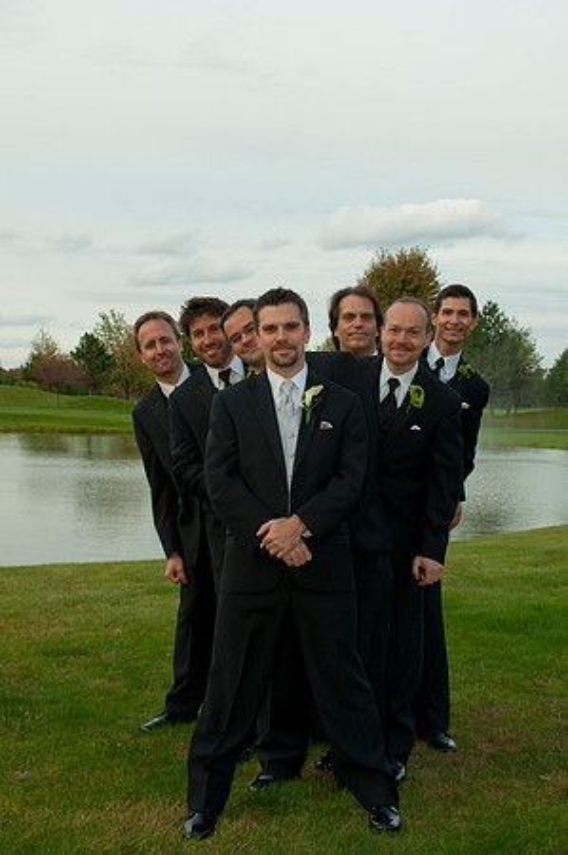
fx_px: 1139
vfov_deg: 41.2
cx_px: 284
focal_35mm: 48
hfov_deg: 28.0
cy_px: 428
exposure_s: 1/200
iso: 200
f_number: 9
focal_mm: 32
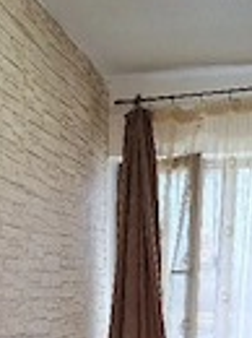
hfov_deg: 20.6
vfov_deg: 24.8
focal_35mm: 71
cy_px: 403
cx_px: 86
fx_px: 691
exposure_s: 1/60.2
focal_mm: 5.54
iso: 250
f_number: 1.8
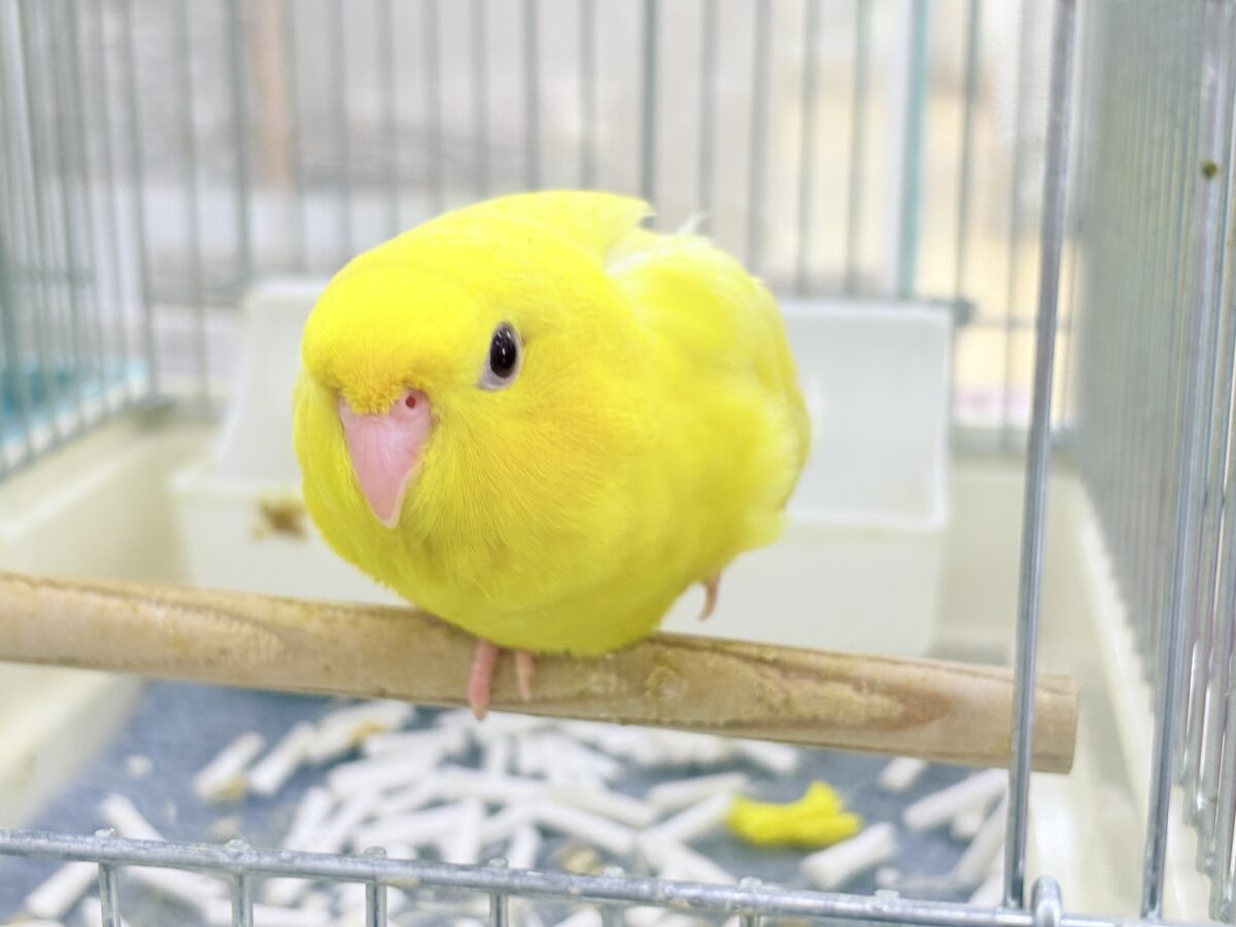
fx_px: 1857
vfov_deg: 28.0
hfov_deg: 36.8
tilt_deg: -14.9
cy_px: 464
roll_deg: +0.8
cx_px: 618
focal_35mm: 52
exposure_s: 1/50
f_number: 1.6
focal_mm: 5.96
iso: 125
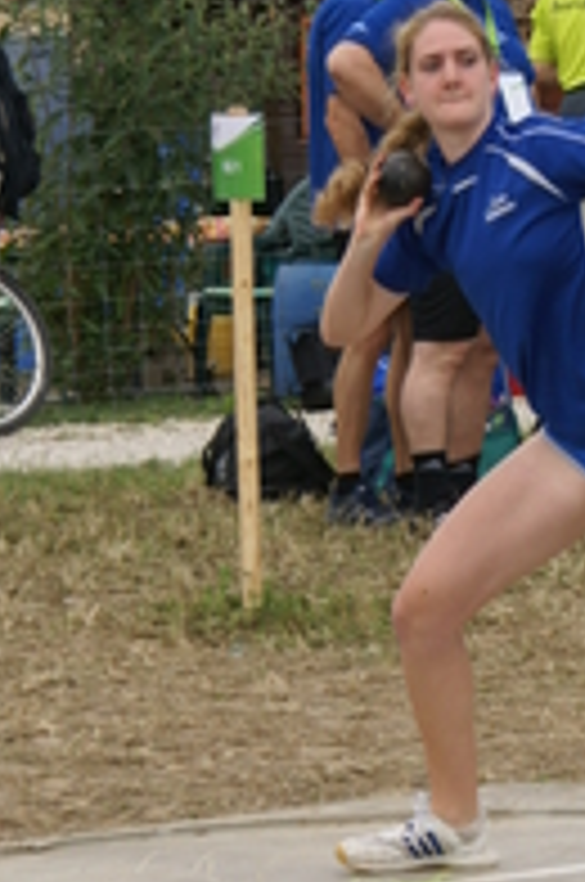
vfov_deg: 7.1
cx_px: 436
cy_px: 126
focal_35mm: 290
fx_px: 7093
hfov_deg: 4.7
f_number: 6.3
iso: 100
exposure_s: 1/250
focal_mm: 70
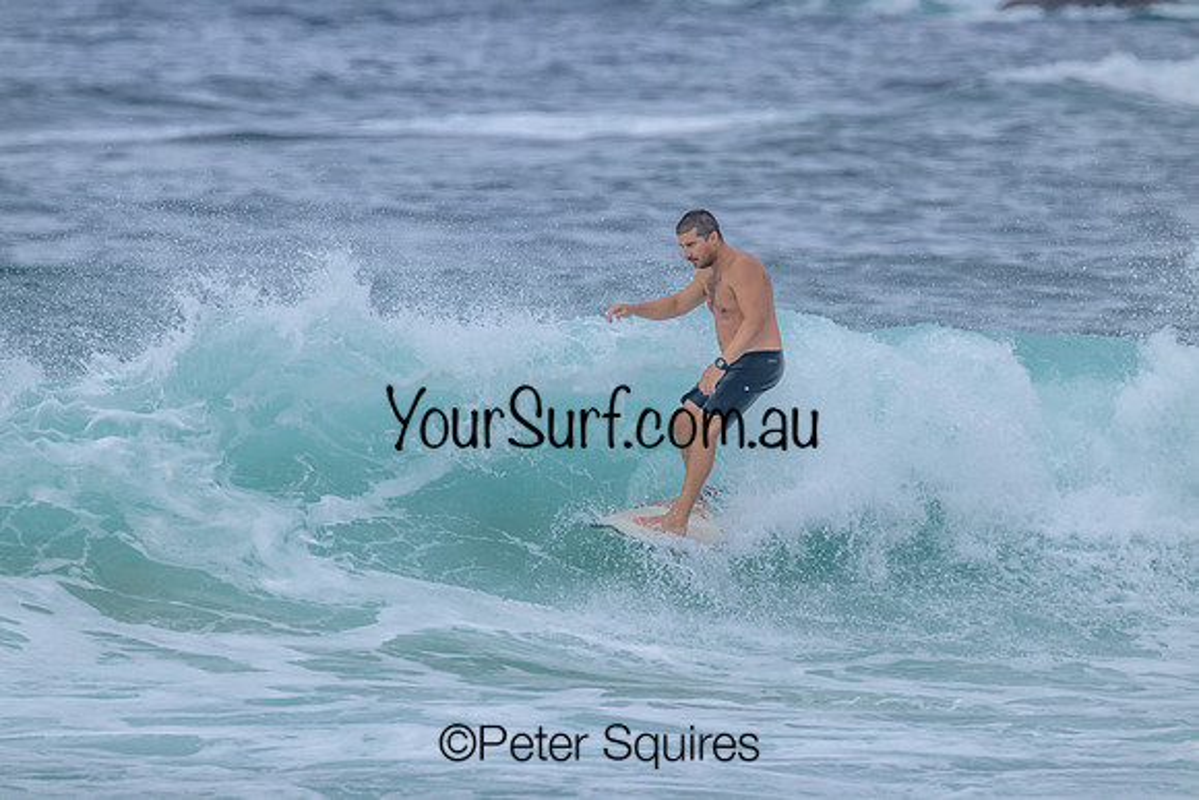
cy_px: 400
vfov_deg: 1.7
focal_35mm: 819
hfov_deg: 2.5
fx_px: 27289
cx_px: 600
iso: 1100
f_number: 11
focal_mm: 800
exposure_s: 1/2000
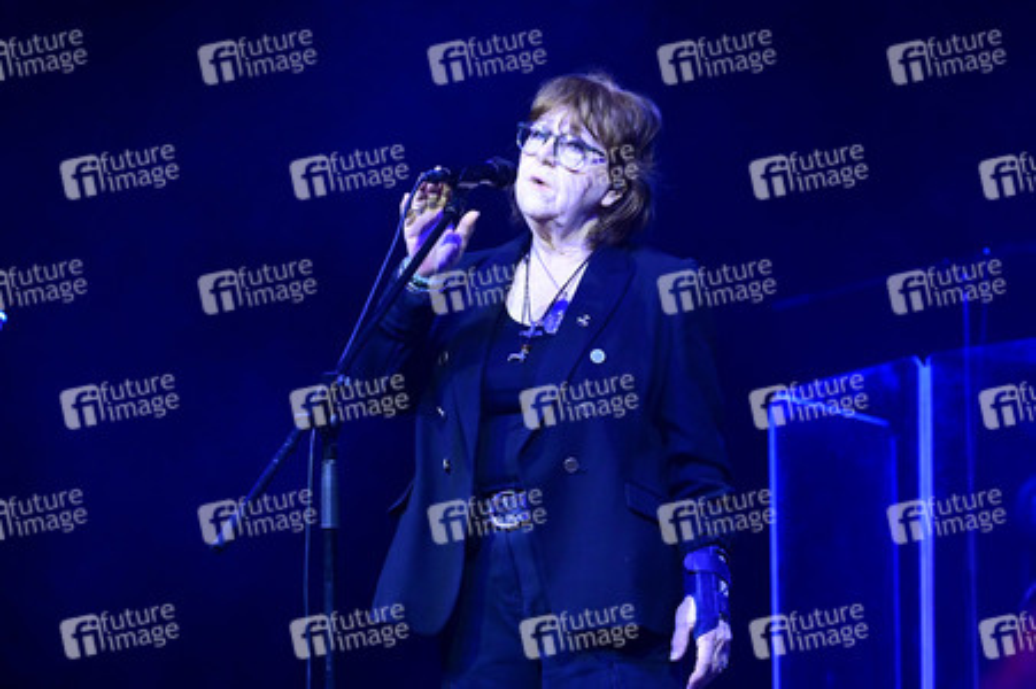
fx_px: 4026
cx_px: 518
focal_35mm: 140
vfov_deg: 9.8
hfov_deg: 14.7
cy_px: 344
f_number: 5
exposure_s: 1/400
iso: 6400
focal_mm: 140
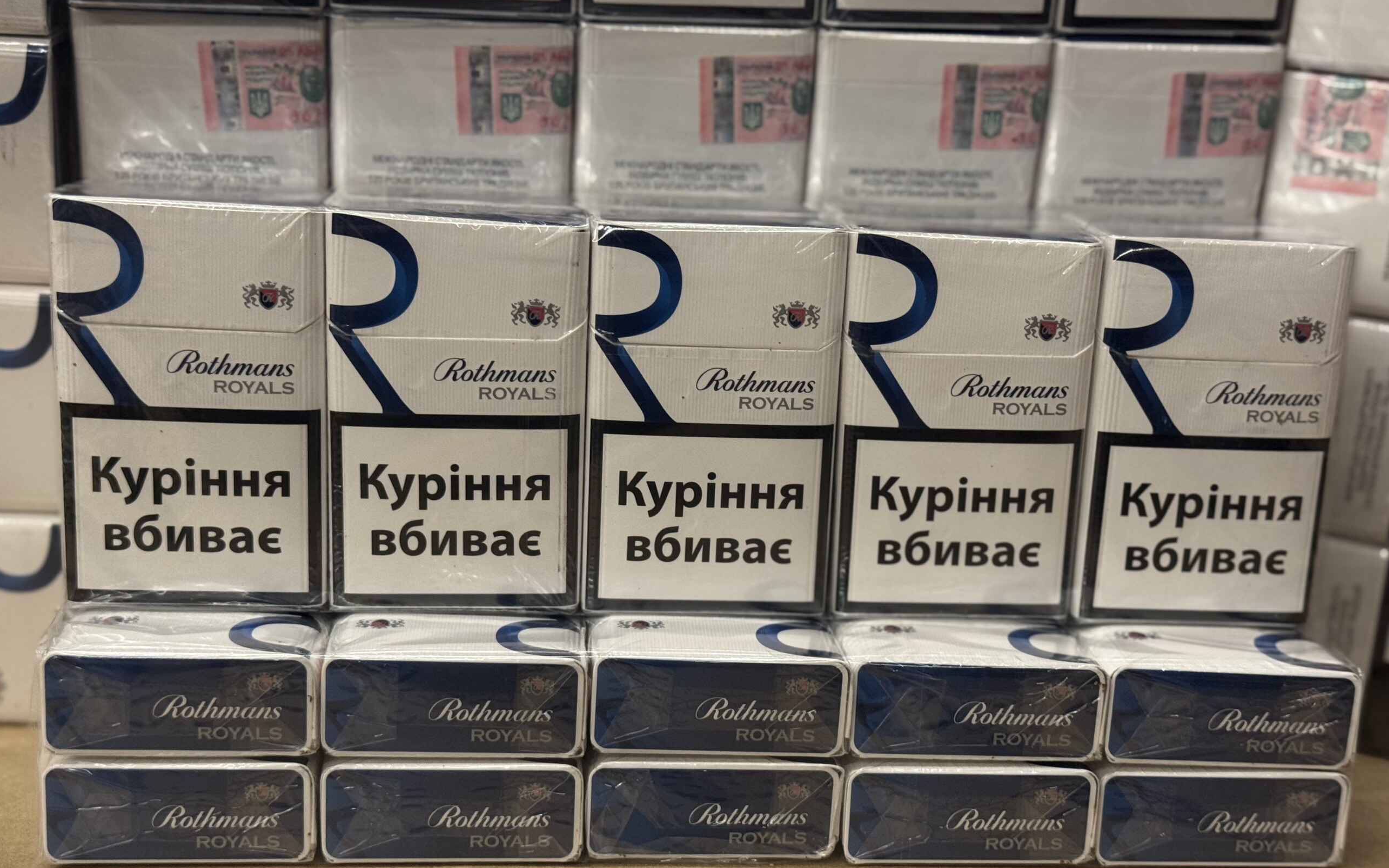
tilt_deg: -15.2
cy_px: 499
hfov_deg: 39.6
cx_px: 694
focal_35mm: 51
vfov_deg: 25.3
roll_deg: -0.4
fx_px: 1931
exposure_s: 1/48
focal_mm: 6.76
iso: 250
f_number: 1.78
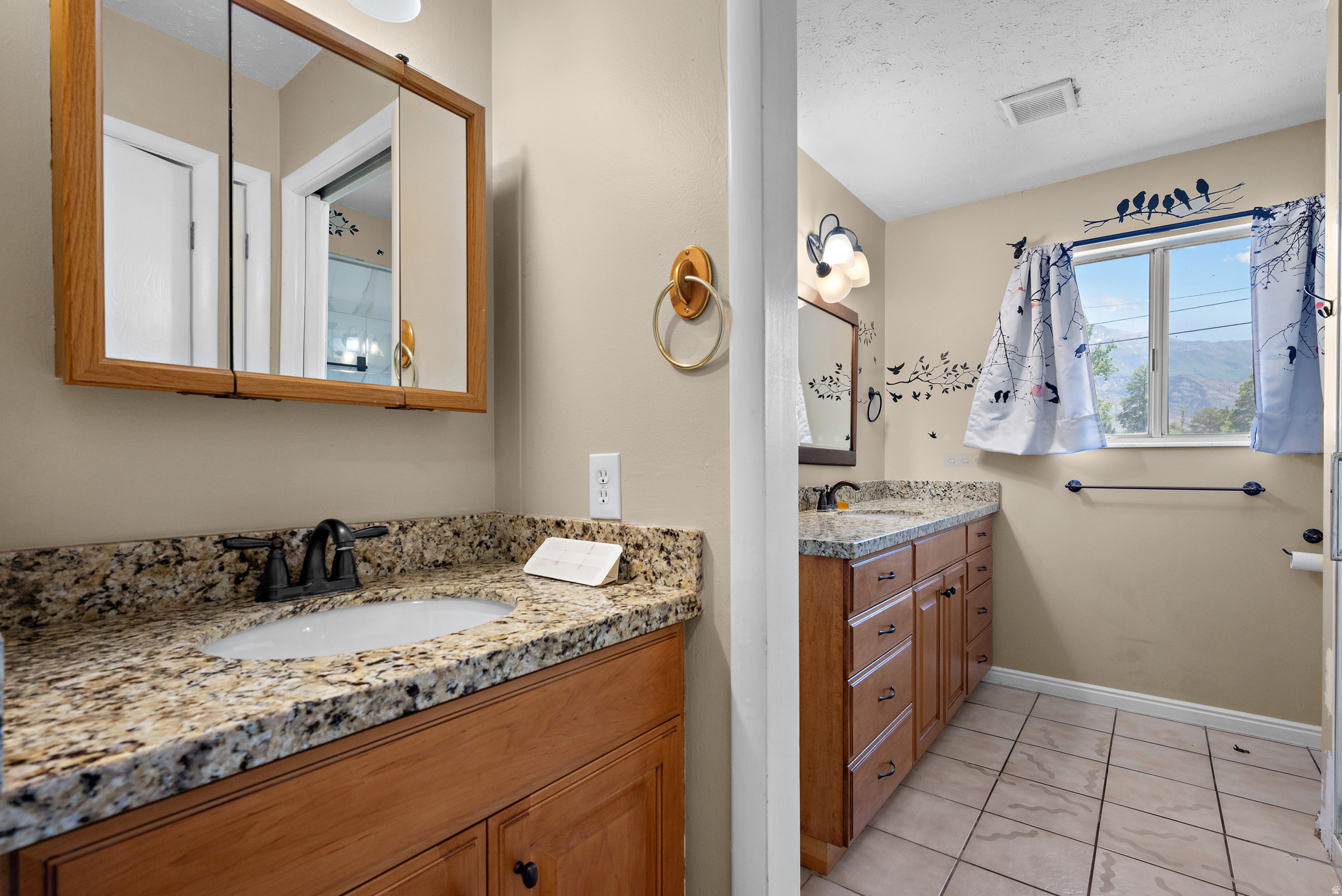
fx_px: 597
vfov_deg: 73.8
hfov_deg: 96.7
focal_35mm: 16
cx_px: 671
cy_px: 448
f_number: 8
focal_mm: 16
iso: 500
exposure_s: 1/5
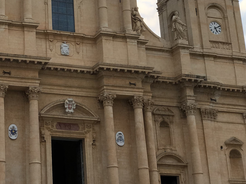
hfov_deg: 19.9
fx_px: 689
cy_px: 18
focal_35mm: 97
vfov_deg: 15.1
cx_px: 36
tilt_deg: +22.9
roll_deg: +2.2
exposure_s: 1/340
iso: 16
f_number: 2.4
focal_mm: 6
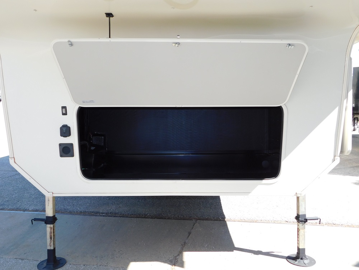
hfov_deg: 60.0
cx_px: 180
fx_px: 311
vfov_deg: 46.8
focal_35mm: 30
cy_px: 135
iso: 125
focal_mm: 5.3
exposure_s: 1/320
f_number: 3.2
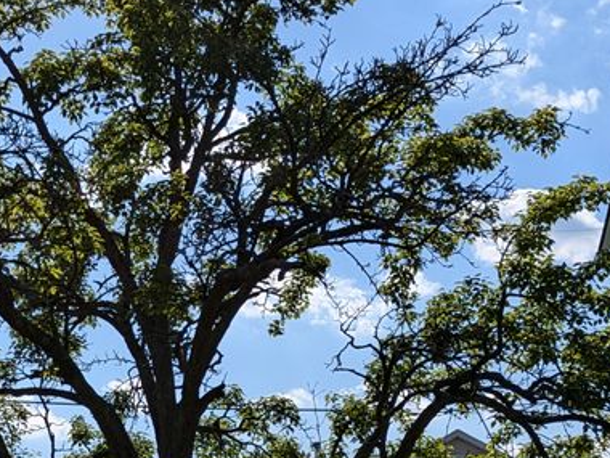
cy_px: 452
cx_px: 132
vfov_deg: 18.2
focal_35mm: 79
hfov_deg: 24.4
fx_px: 1392
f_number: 1.89
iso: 50
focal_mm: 5.43
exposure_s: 1/4444
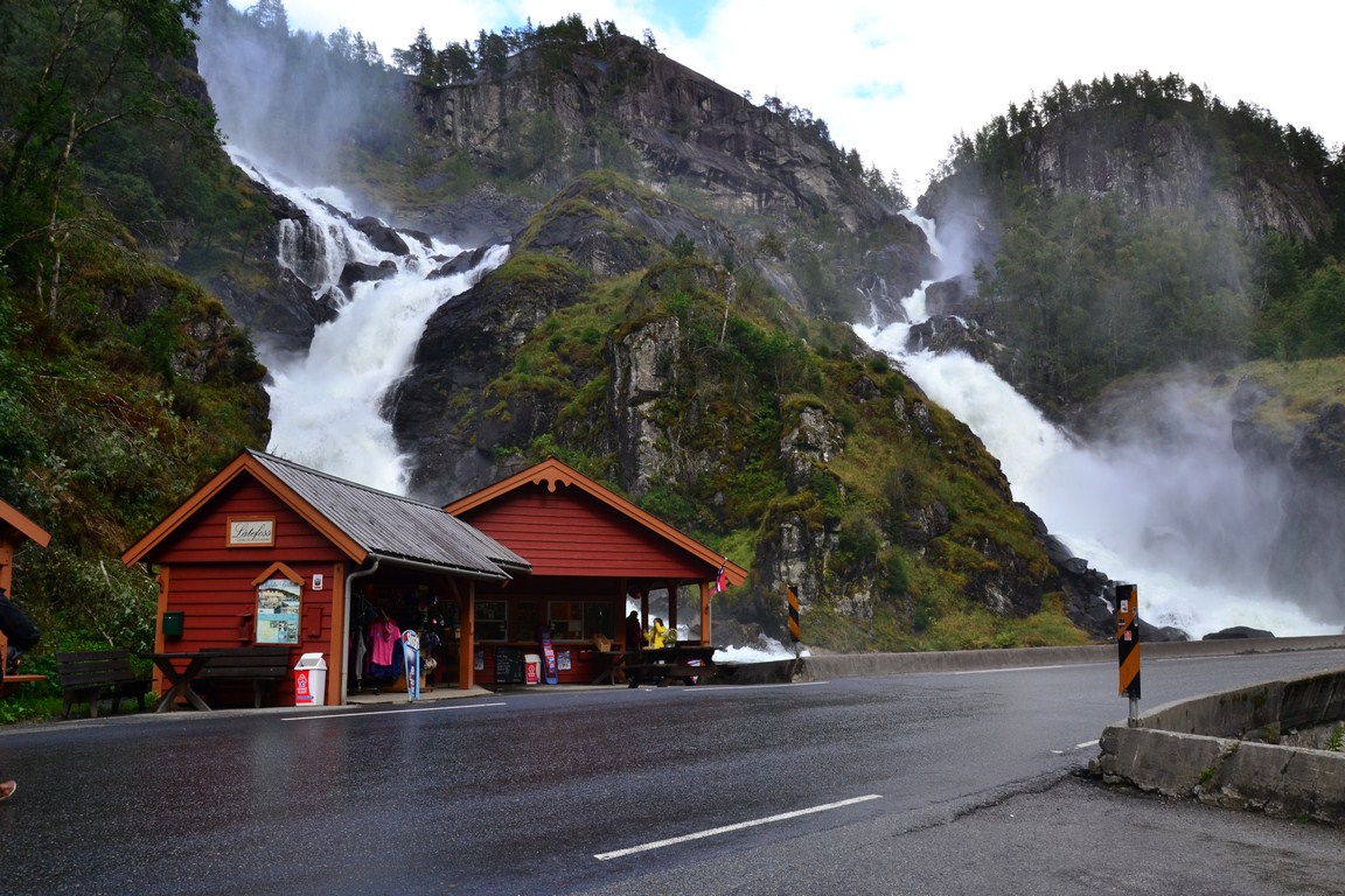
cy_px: 448
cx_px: 672
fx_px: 1009
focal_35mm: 27
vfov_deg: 47.9
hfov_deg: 67.4
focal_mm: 18
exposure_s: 1/100
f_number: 9
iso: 200
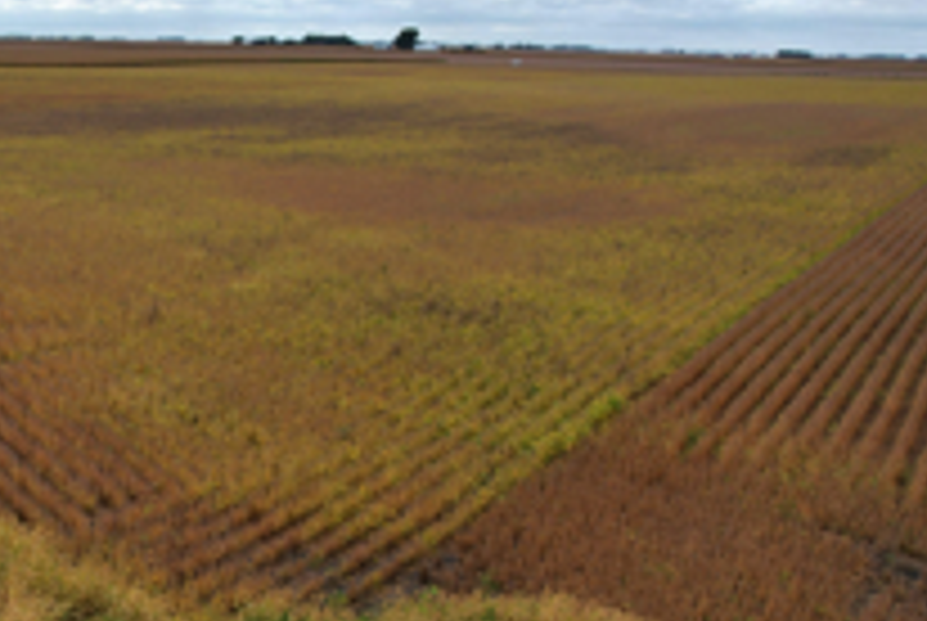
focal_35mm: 48
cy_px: 396
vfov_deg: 28.0
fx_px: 1238
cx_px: 104
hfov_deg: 38.4
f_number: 2.8
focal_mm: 8.38
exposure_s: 1/1500
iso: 100
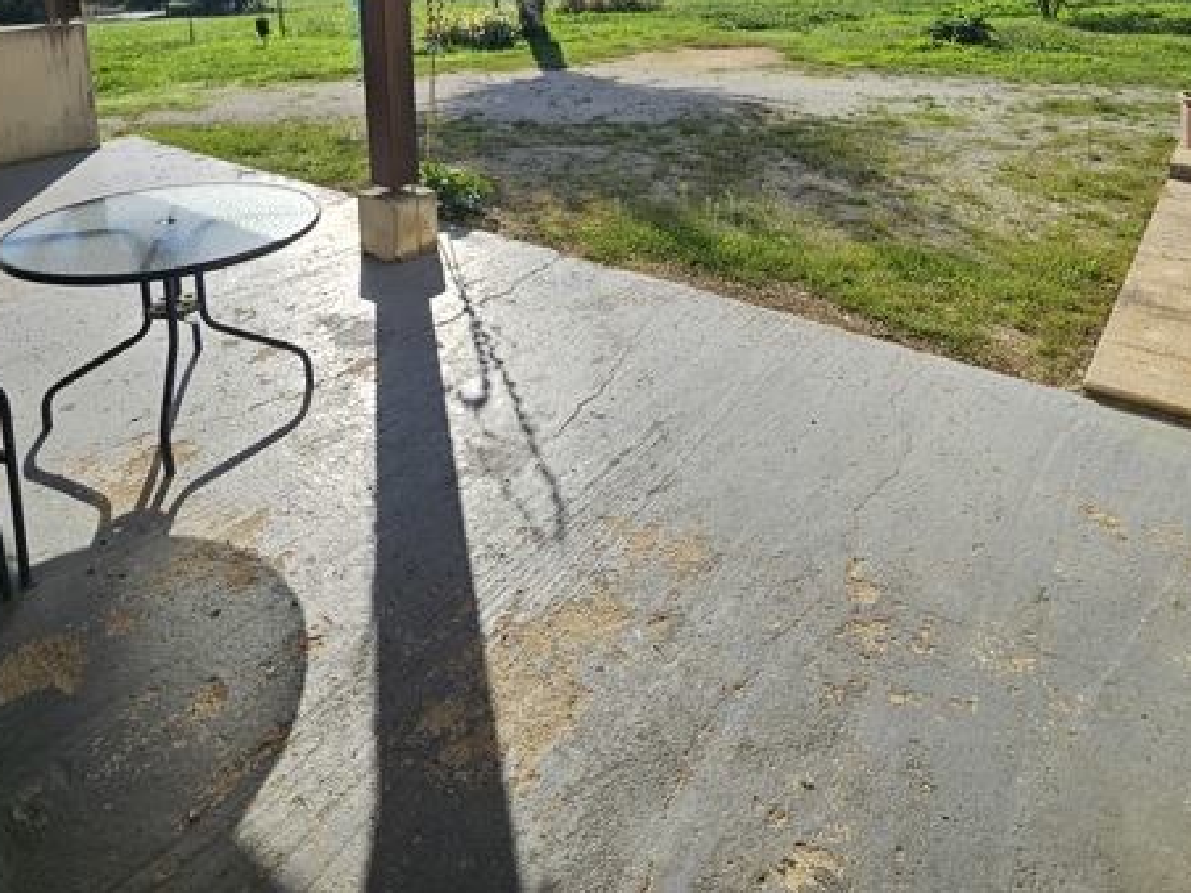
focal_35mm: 23
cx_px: 551
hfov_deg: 73.8
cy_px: 126
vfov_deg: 53.2
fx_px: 791
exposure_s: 1/2835
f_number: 2.2
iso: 50
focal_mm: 2.2
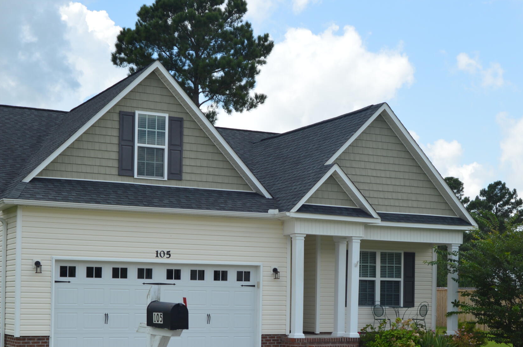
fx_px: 943
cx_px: 303
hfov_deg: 30.9
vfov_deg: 20.6
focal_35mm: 65
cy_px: 282
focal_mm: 24
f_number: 8
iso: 100
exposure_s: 1/250
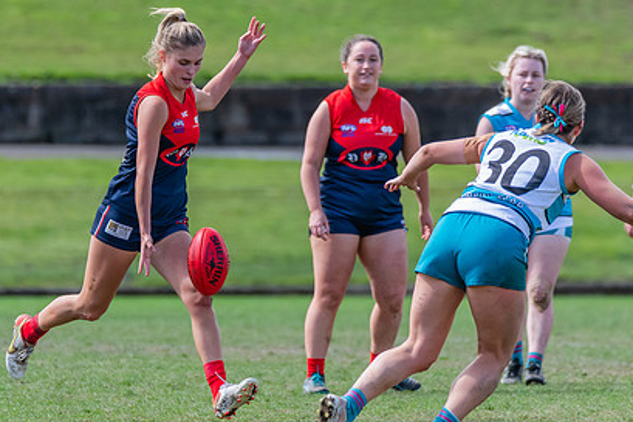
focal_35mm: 781
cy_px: 174
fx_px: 13737
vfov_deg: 1.8
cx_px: 124
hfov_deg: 2.6
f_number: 6
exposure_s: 1/1600
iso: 900
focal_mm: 380
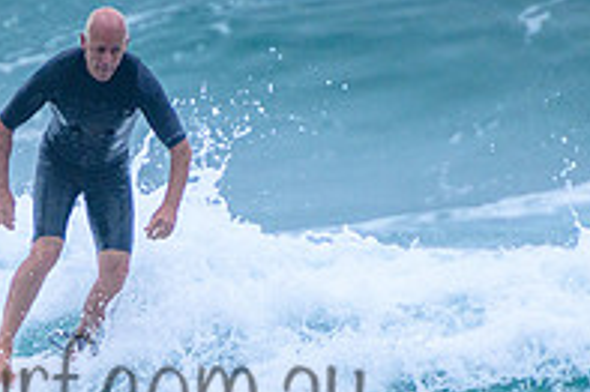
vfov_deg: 0.8
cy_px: 265
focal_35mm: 1623
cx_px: -22
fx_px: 26576
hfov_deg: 1.3
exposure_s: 1/2000
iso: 560
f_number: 5.6
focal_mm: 400
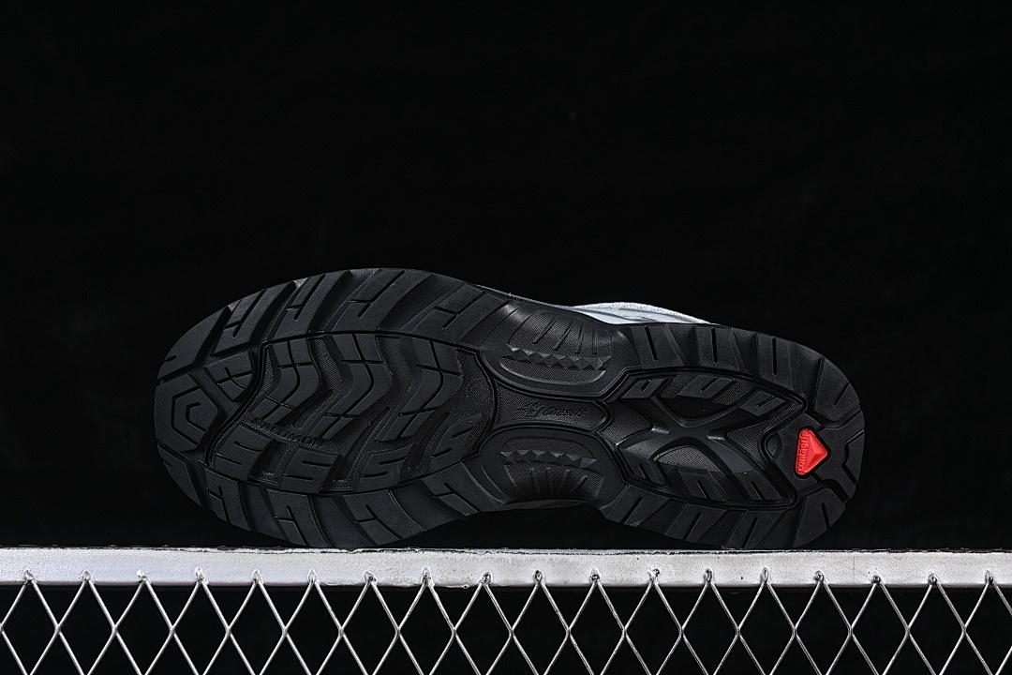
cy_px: 338
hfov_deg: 27.0
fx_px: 2108
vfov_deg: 18.2
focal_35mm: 75
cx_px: 506
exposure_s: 1/60
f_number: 6.3
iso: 160
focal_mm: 50
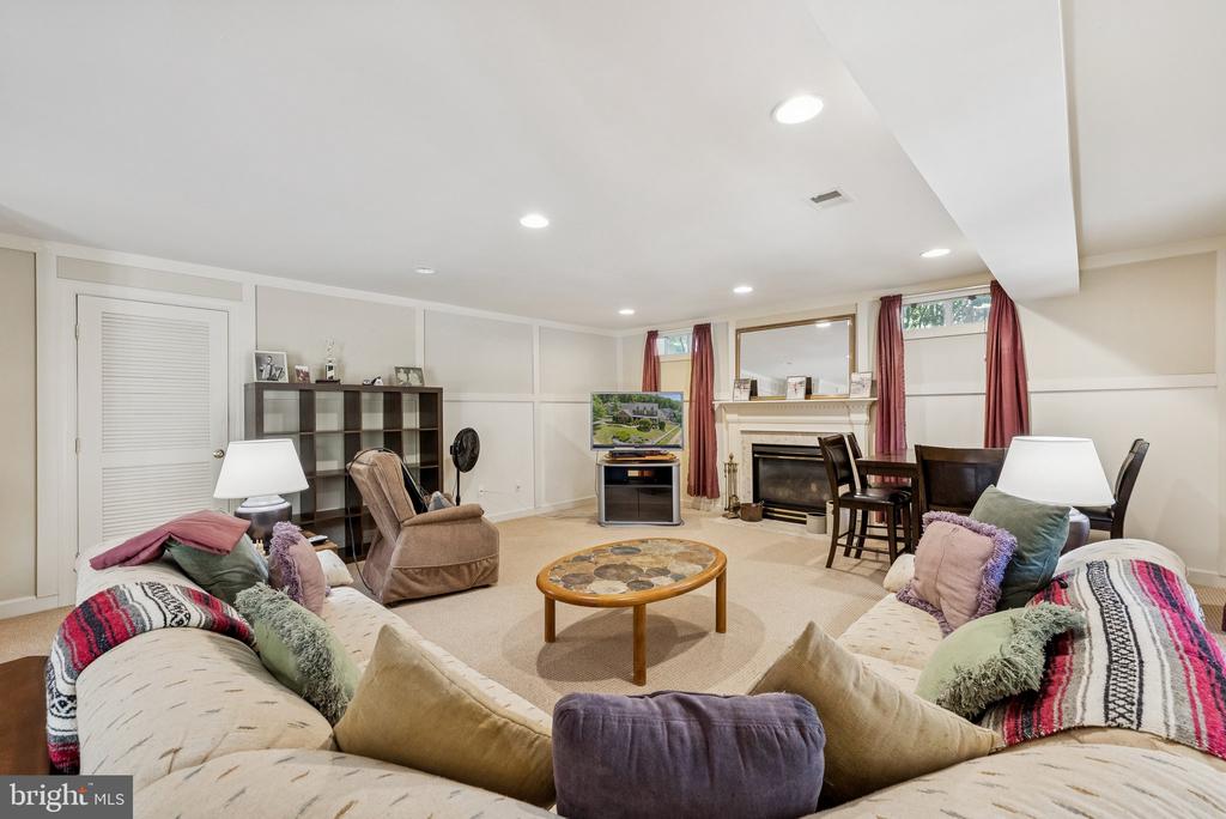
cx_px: 613
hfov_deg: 100.4
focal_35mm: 15
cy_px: 410
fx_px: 511
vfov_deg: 77.4
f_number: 7.1
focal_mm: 15
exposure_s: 1/20
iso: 640
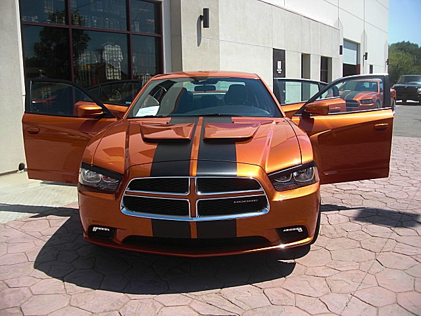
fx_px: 438
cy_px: 158
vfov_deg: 39.7
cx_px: 210
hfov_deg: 51.4
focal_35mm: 36
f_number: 2.8
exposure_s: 1/800
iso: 50
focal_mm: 6.3
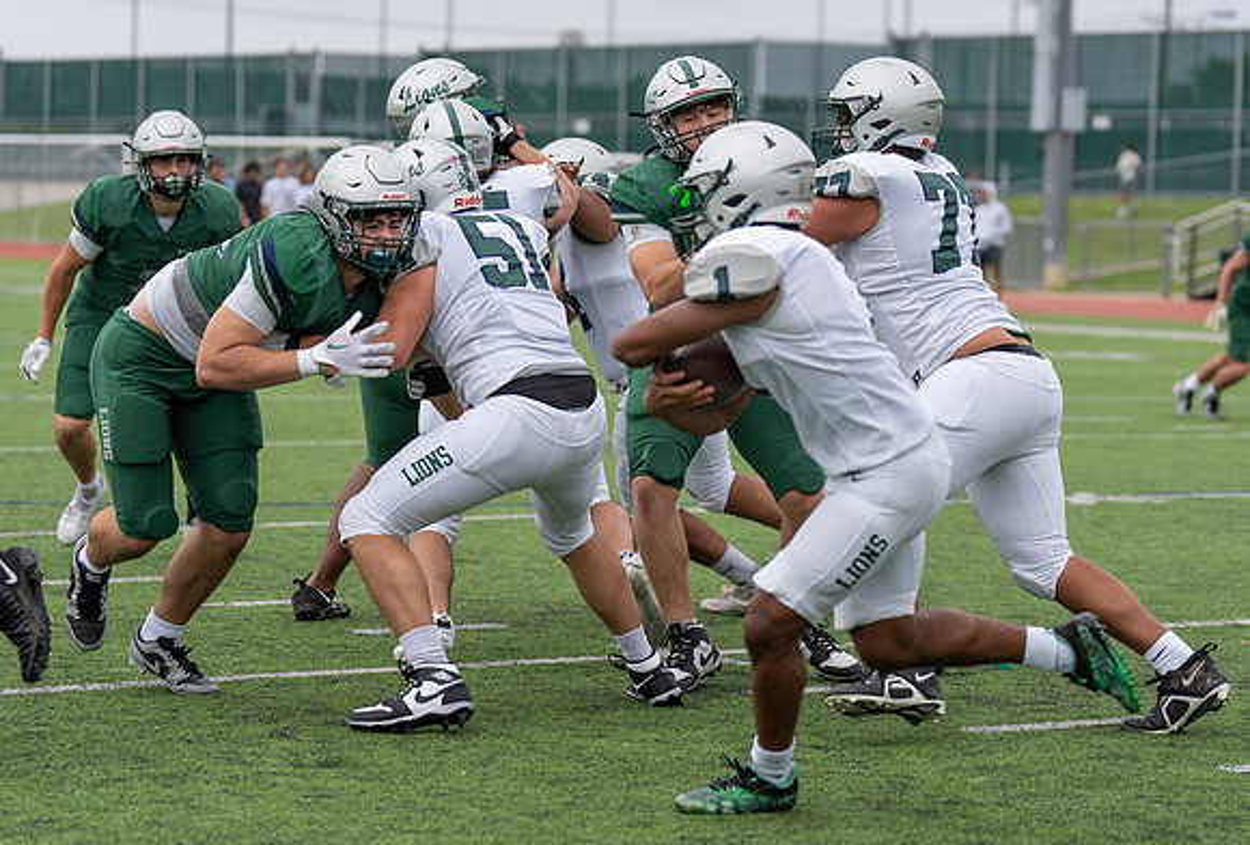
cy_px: 428
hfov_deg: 15.9
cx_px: 703
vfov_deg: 10.8
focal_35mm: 128
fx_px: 4471
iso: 250
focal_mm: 99
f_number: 2.8
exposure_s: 1/1250
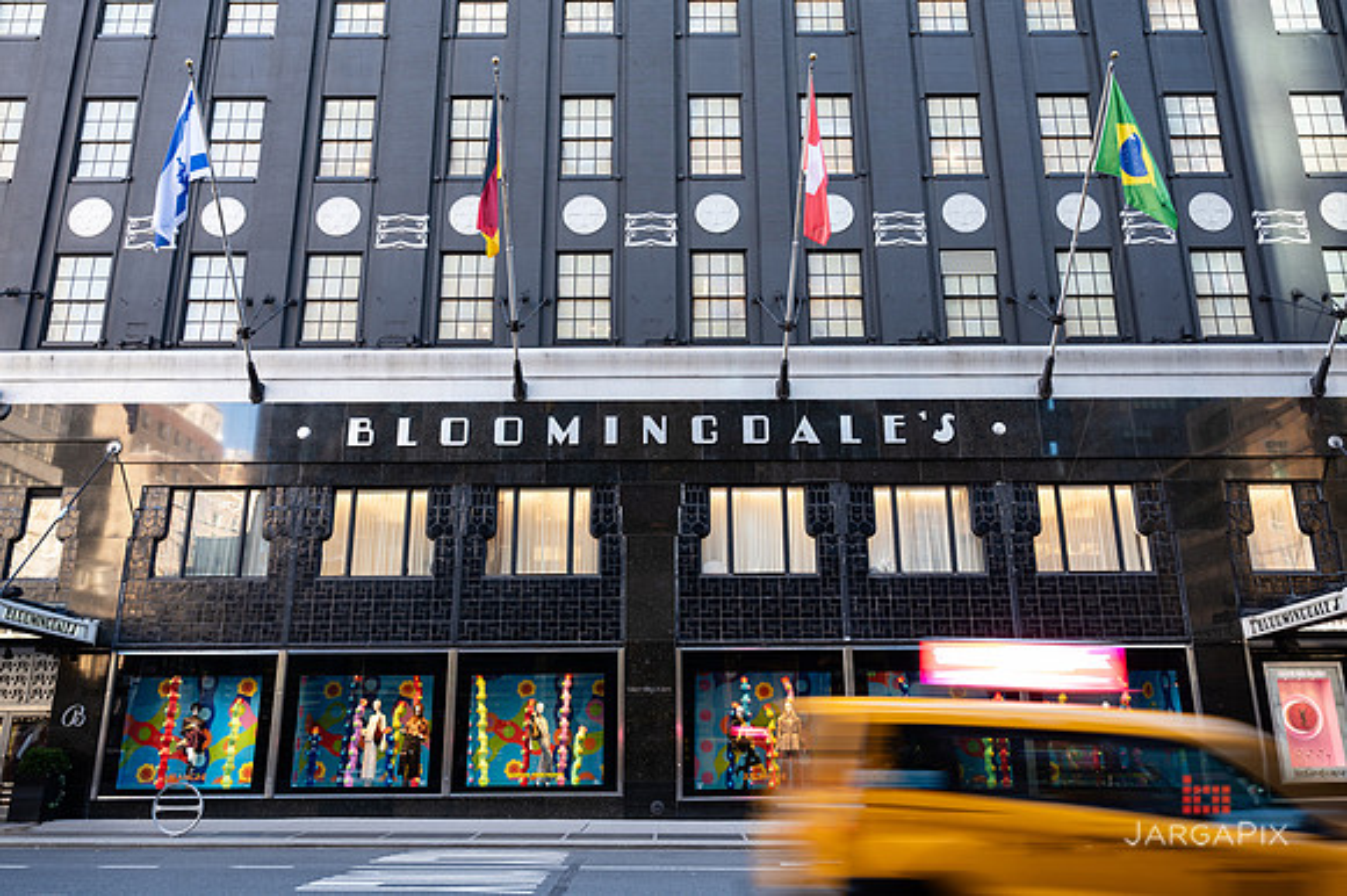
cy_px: 472
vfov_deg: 50.2
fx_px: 956
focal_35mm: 26
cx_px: 674
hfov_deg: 70.4
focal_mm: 24
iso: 100
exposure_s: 1/15
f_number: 5
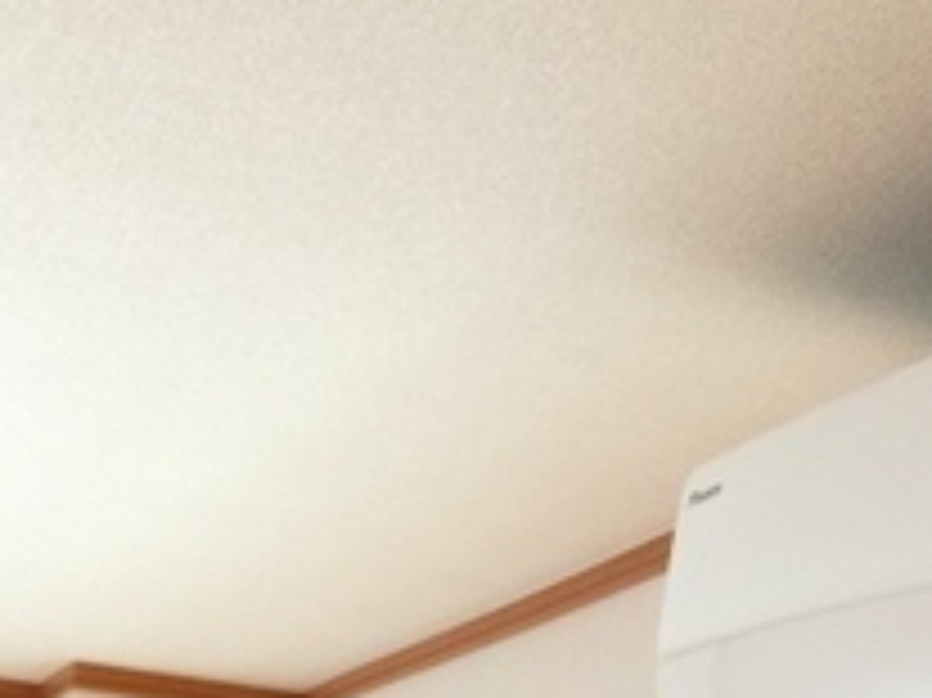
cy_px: 396
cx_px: 1198
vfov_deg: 17.5
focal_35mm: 84
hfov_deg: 21.2
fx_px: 2260
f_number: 2.2
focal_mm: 4.15
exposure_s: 1/15
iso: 32
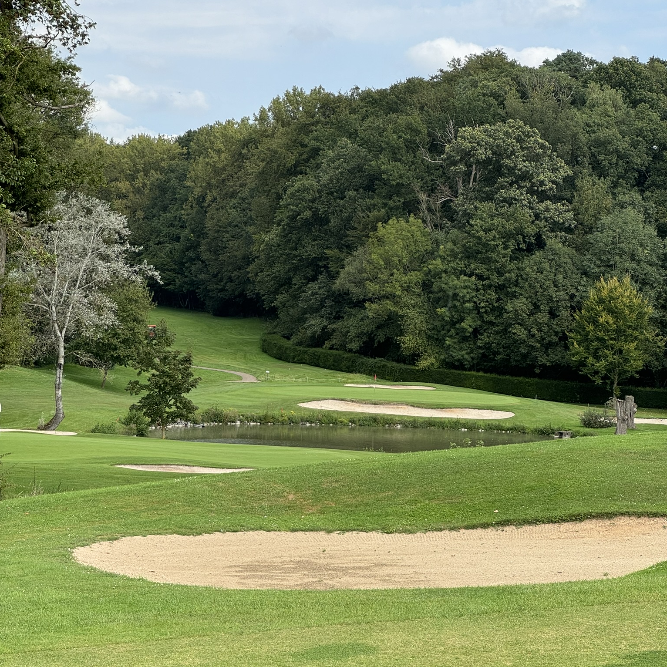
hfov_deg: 19.1
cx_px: 334
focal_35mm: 91
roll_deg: -1.9
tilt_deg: -2.9
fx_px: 1984
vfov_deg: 19.1
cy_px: 403
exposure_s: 1/307
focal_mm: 9
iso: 25
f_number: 2.8
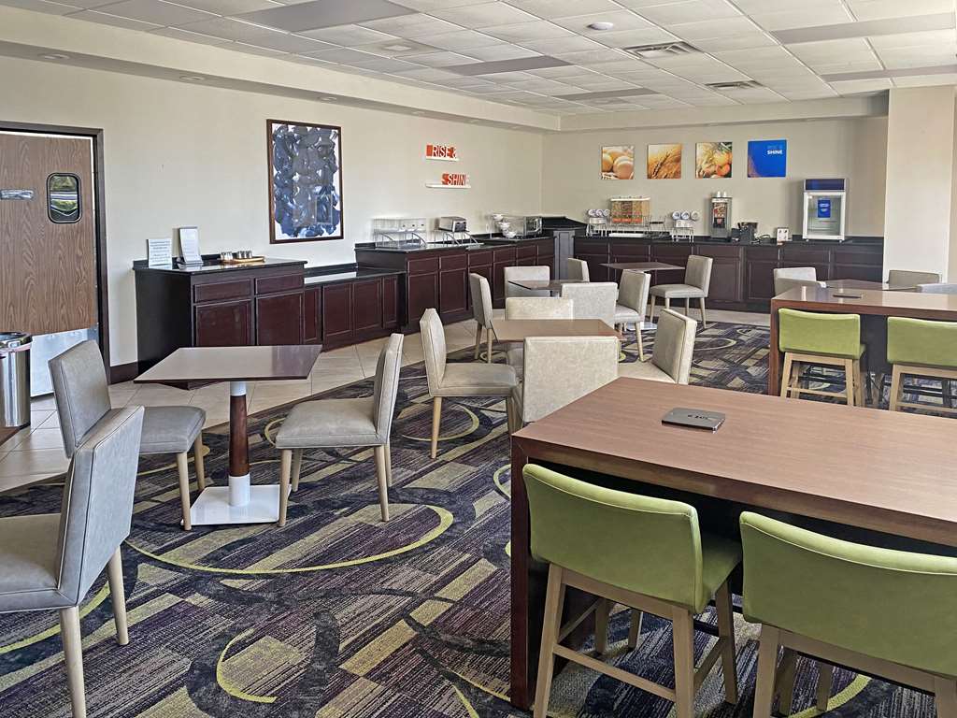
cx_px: 478
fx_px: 719
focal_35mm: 26
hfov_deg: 67.3
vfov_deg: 53.1
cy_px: 359
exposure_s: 1/79
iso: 125
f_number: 1.8
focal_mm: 4.25
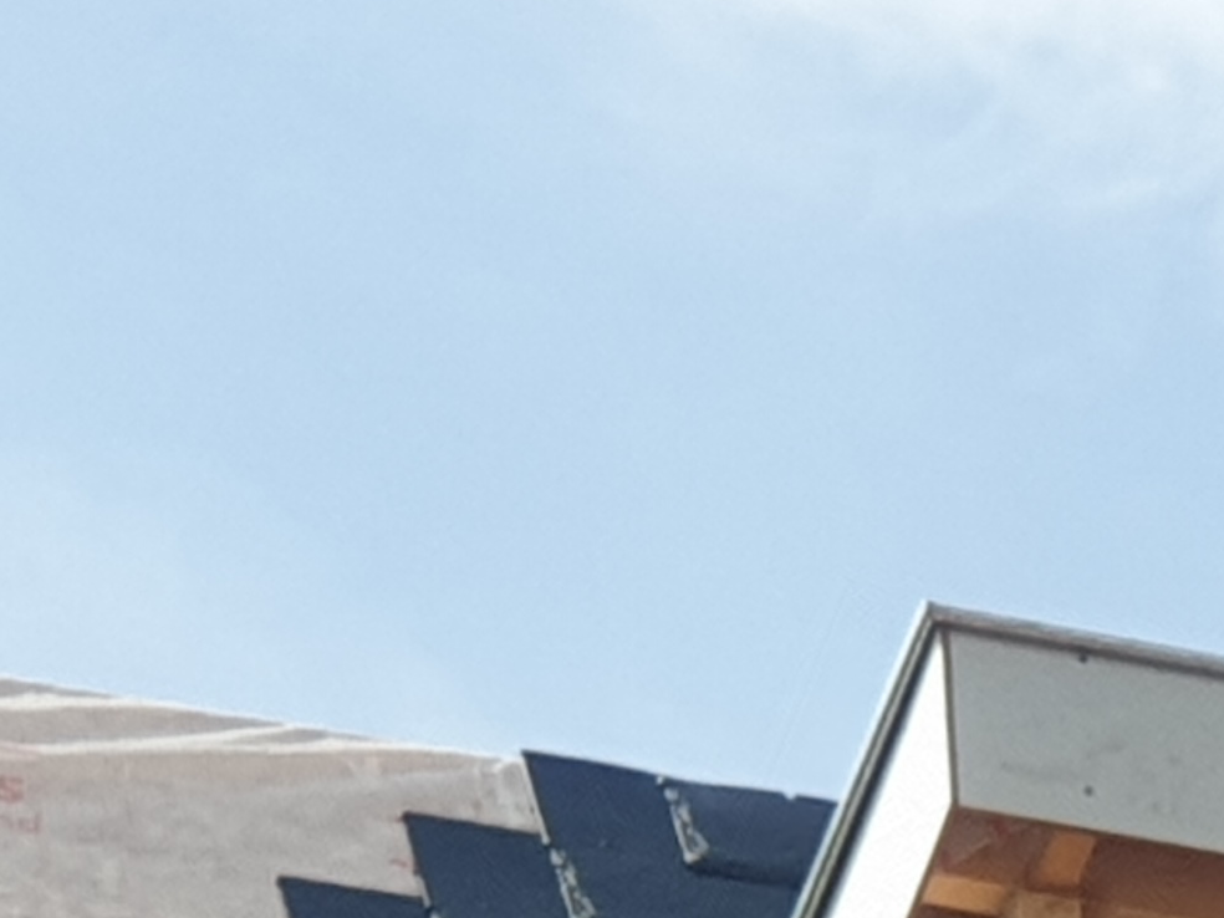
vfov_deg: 6.8
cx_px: 1409
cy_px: 1693
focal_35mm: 213
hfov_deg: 9.2
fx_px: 7532
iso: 100
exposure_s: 1/471
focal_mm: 6
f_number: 2.4
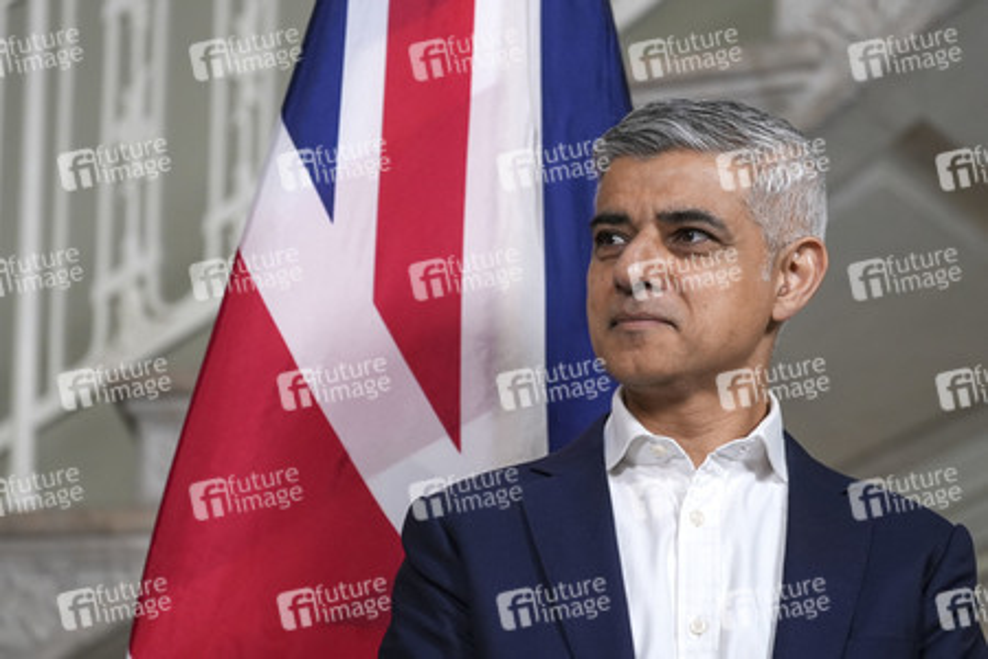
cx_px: 494
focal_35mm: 168
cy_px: 330
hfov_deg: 12.2
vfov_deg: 8.2
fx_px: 4610
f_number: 5.6
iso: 3200
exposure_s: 1/400
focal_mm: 168
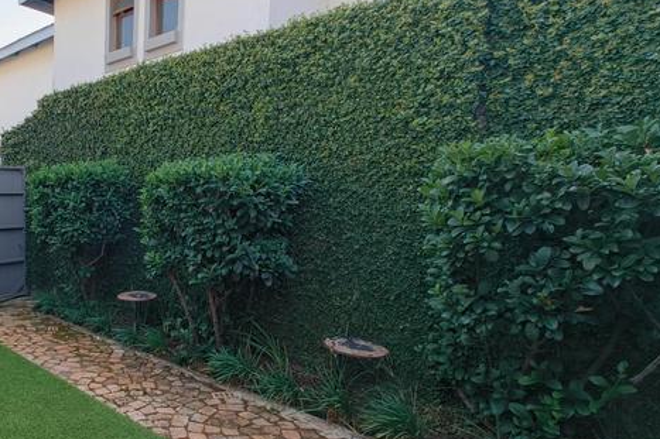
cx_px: 147
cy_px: 251
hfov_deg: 66.0
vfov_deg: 51.1
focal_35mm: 25
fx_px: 458
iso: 203
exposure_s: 1/100
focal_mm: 2.15
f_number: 2.2
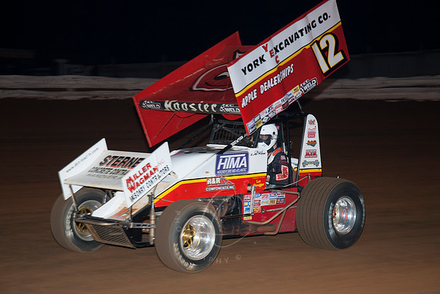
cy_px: 147
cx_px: 220
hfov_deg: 24.2
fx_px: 1028
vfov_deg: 16.3
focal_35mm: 84
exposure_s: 1/160
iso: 200
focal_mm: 56
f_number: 4.5
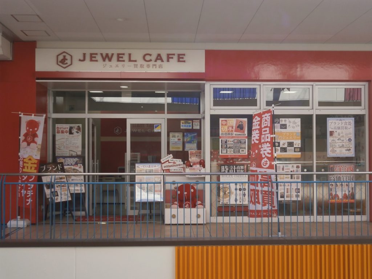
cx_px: 186
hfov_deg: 40.4
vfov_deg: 30.9
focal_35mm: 47
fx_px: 505
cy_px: 140
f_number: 3.4
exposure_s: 1/250
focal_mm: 8.3
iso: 100
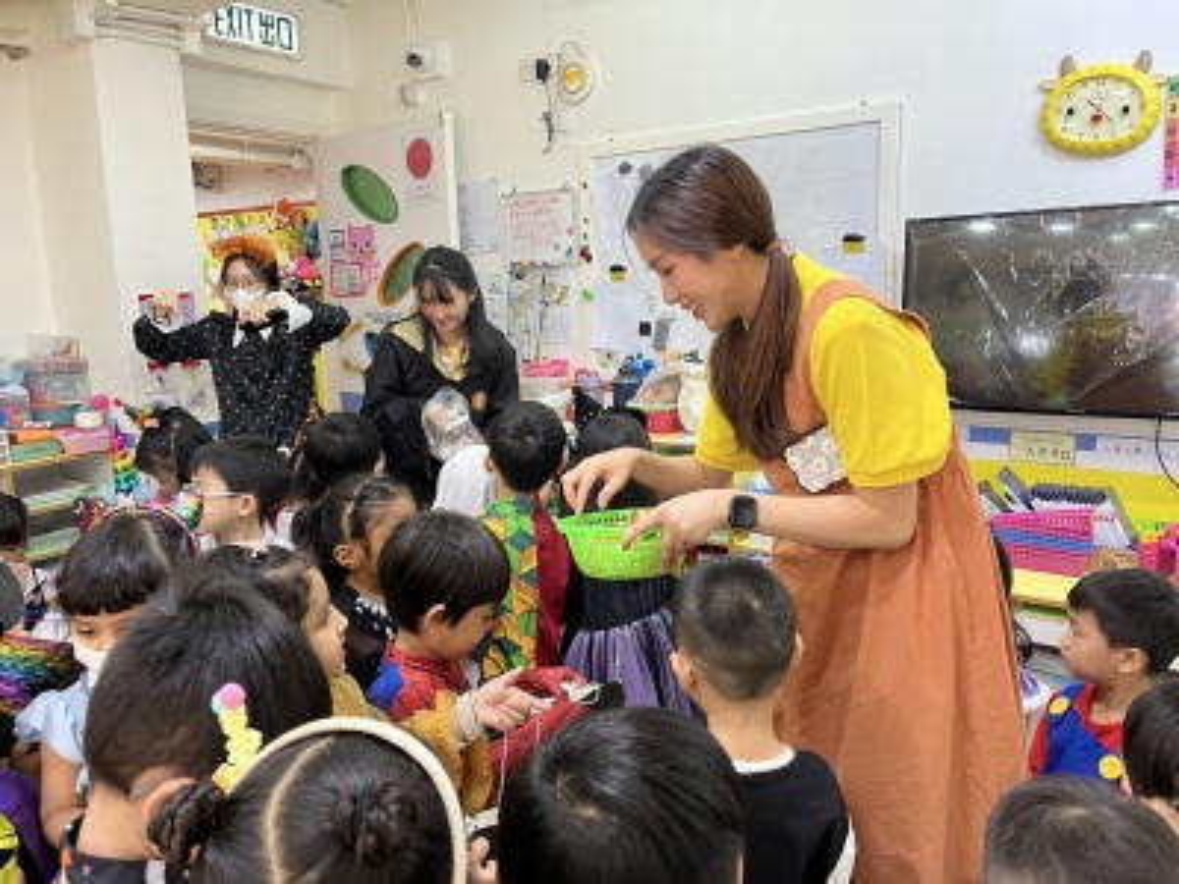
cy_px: 442
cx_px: 590
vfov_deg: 53.1
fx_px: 886
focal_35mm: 26
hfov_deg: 67.3
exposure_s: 1/50
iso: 100
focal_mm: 5.1
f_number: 1.6
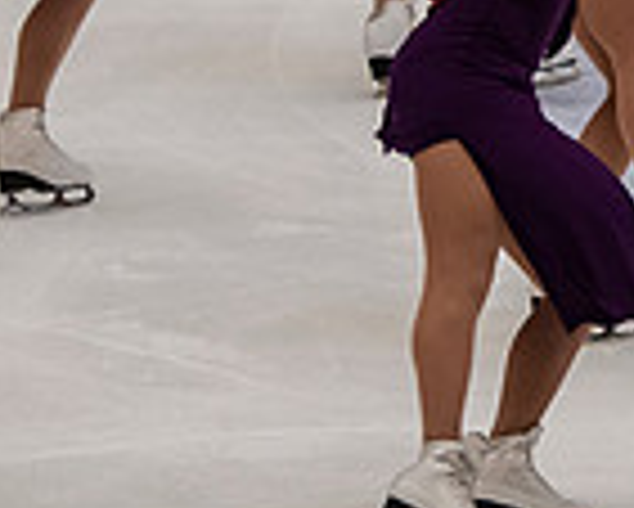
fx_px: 11398
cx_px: 688
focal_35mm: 607
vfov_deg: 2.6
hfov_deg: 3.2
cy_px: 44
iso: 1000
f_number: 5.6
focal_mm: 105
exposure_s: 1/320
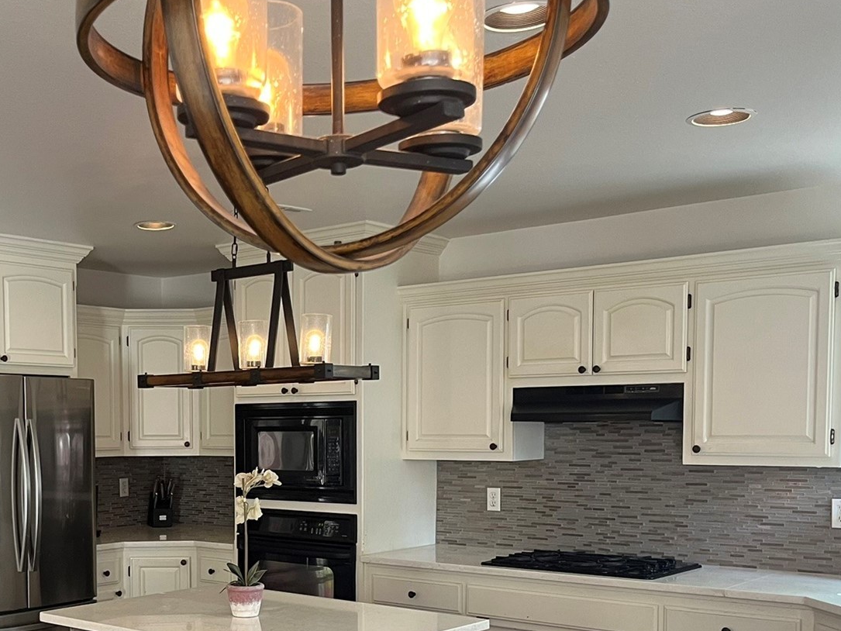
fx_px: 1118
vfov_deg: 30.9
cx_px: 242
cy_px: 487
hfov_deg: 40.4
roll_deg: +0.9
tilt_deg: -2.8
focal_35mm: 46
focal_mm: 5.1
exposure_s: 1/60
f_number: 1.6
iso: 160
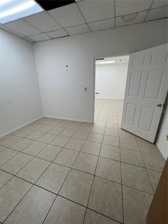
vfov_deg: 106.2
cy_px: 112
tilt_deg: -19.2
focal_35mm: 13
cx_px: 84
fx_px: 84
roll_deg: -0.5
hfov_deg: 89.9
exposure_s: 1/120
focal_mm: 1.57
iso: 64
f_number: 1.8
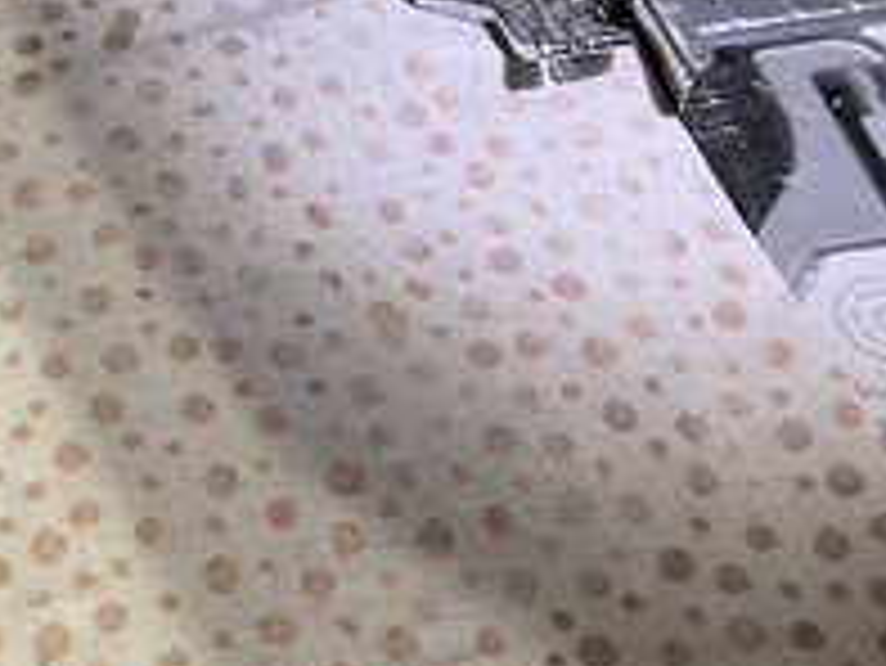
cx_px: -45
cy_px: 158
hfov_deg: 20.1
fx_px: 2407
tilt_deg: -49.2
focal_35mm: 94
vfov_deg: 15.7
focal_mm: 3
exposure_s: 1/60
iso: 64
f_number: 1.8
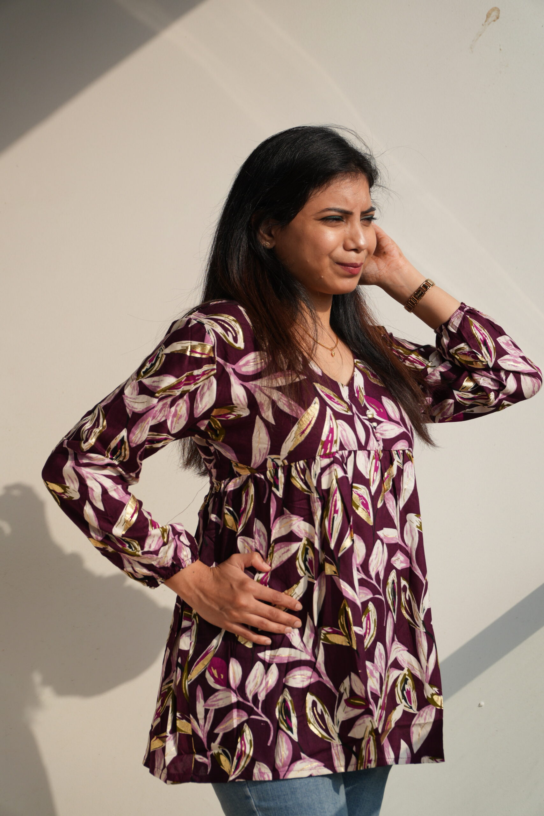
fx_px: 2617
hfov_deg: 11.9
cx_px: 272
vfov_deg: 17.7
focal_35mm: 116
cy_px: 408
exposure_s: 1/1000
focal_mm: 77
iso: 100
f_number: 4
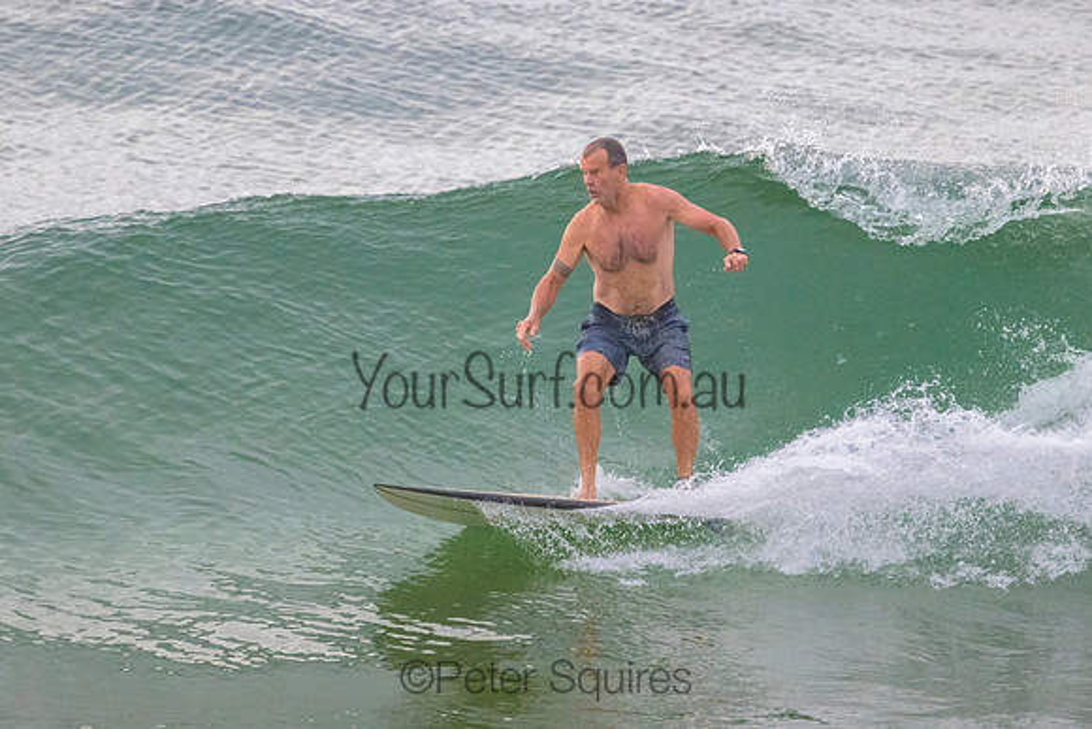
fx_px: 29060
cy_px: 322
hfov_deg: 2.2
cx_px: 573
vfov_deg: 1.4
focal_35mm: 958
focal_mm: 800
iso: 9000
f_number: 11
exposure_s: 1/1600
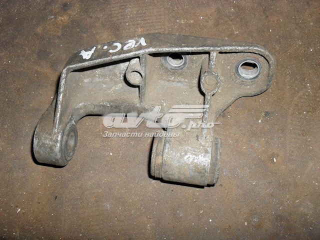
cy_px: 120
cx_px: 160
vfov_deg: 40.7
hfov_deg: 52.6
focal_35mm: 35
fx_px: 324
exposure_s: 1/45
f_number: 3.2
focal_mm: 6.3
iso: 200
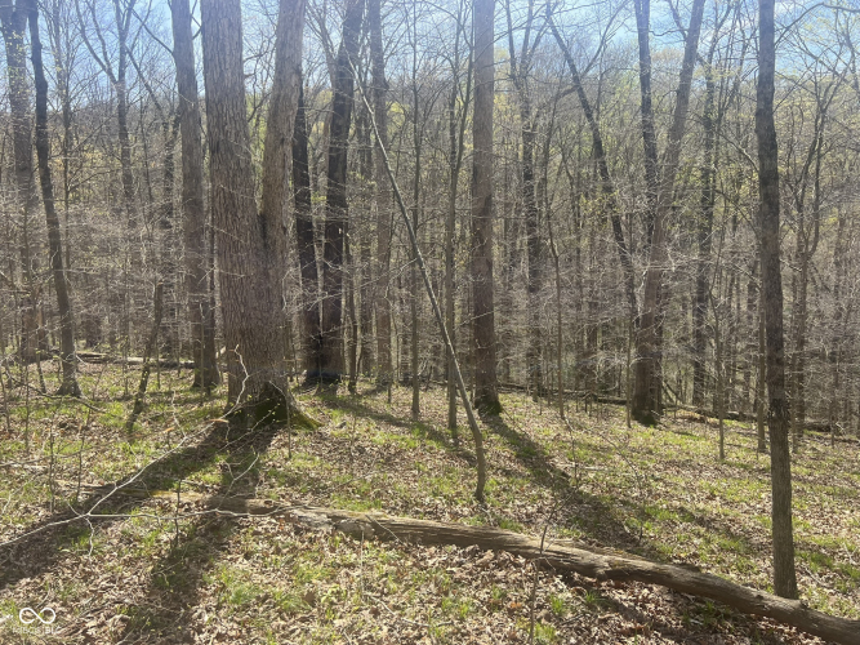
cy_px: 322
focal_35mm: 26
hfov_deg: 67.3
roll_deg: +1.5
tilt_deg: -8.9
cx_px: 430
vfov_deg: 53.0
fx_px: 646
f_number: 1.5
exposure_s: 1/1724
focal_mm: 5.7
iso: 50
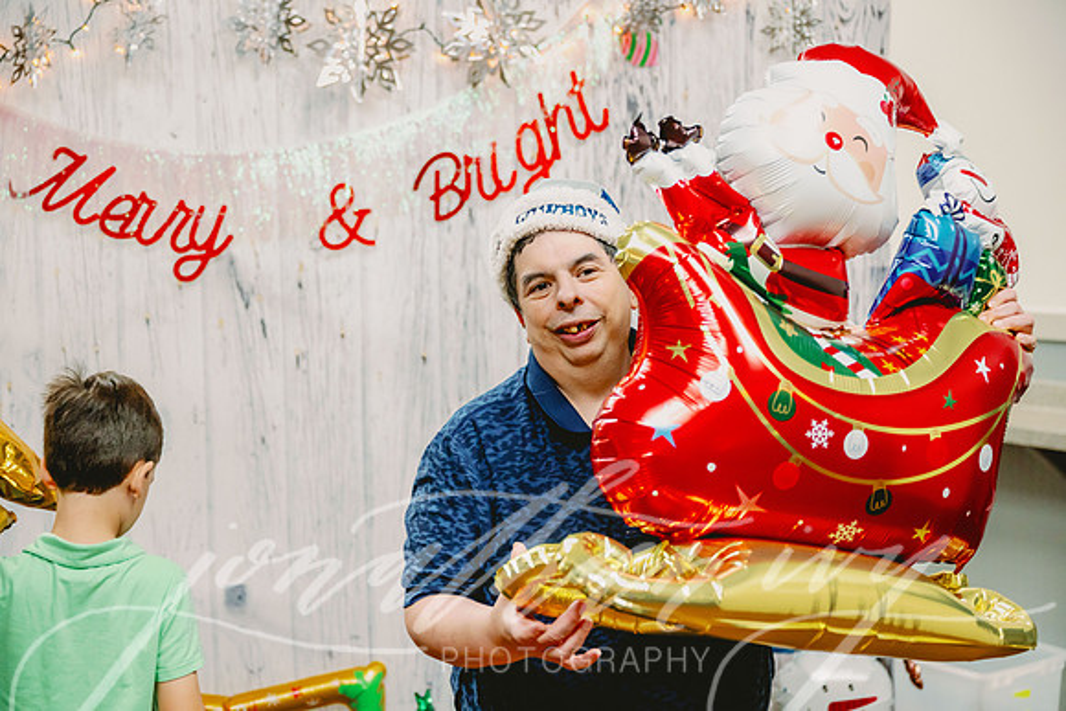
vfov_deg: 26.5
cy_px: 356
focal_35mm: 51
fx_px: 1510
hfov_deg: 38.9
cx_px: 533
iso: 2000
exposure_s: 1/320
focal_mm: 51
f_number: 2.8
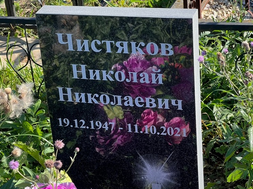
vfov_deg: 15.1
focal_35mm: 98
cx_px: 93
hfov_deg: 20.0
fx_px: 716
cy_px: 97
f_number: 2.8
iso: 32
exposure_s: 1/180
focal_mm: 9
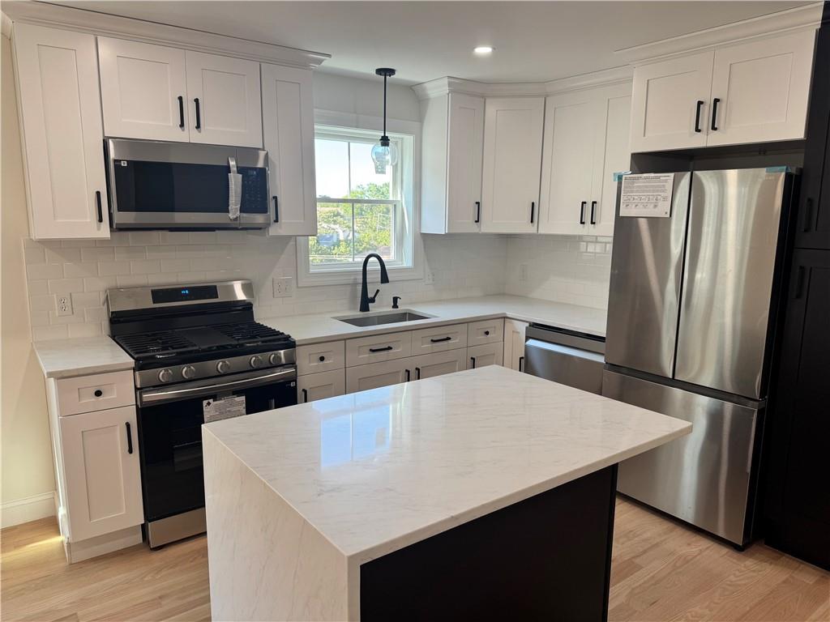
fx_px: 575
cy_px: 311
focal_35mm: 24
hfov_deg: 71.6
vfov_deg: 56.8
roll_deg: -0.5
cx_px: 415
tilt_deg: -10.9
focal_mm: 6.76
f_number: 1.78
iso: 64
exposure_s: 1/120
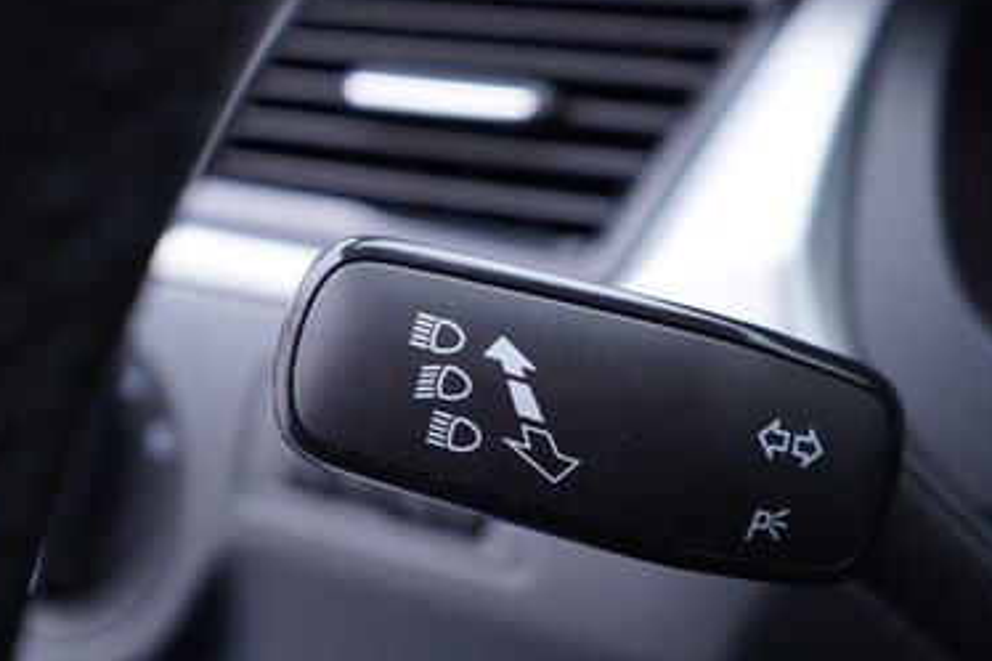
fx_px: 1460
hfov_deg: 37.5
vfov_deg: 25.5
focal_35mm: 53
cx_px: 523
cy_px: 365
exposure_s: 1/40
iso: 200
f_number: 2.8
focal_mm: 24
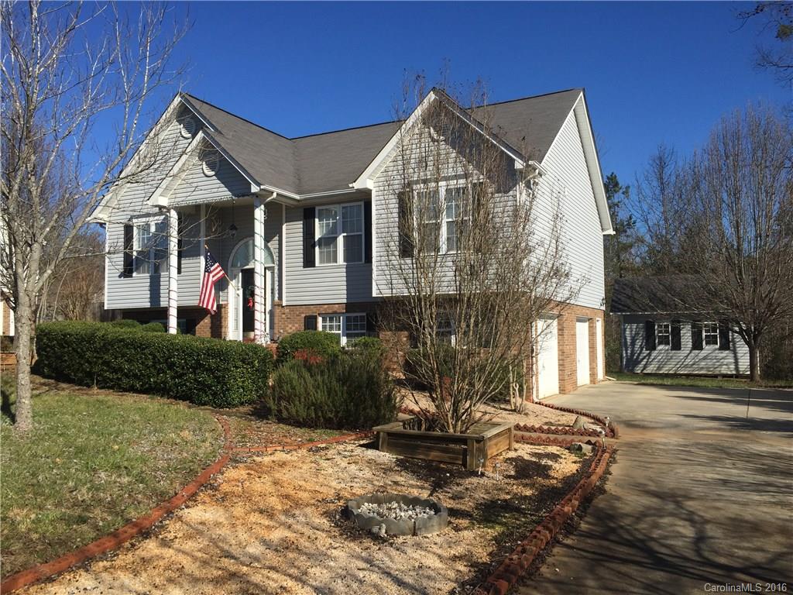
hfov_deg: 61.7
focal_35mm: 29
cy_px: 298
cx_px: 396
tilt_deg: +1.5
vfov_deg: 48.2
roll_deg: +0.3
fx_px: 664
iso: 32
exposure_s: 1/2639
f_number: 2.2
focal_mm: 4.15
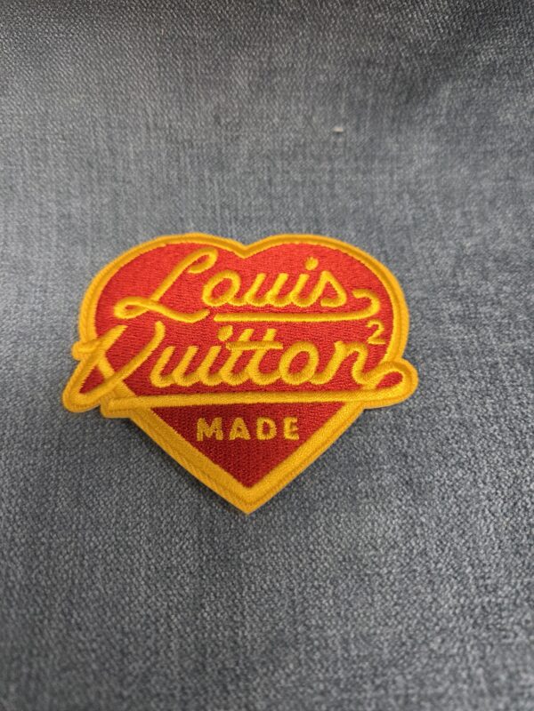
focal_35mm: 23
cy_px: 356
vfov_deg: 73.9
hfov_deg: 58.9
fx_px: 473
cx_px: 267
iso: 250
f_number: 1.8
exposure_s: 1/120
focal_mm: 5.4
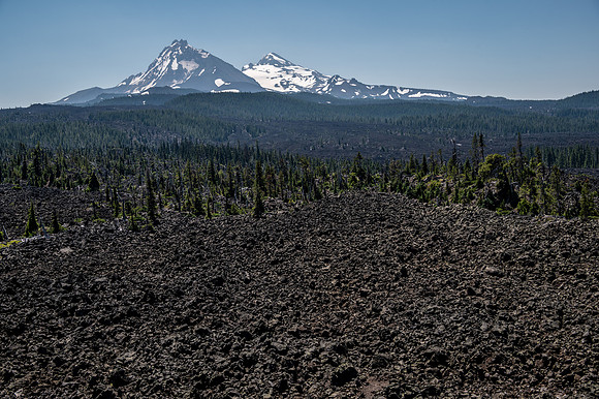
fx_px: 831
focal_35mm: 50
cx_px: 300
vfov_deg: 27.0
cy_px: 200
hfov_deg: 39.6
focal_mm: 50
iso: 125
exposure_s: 1/500
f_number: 10
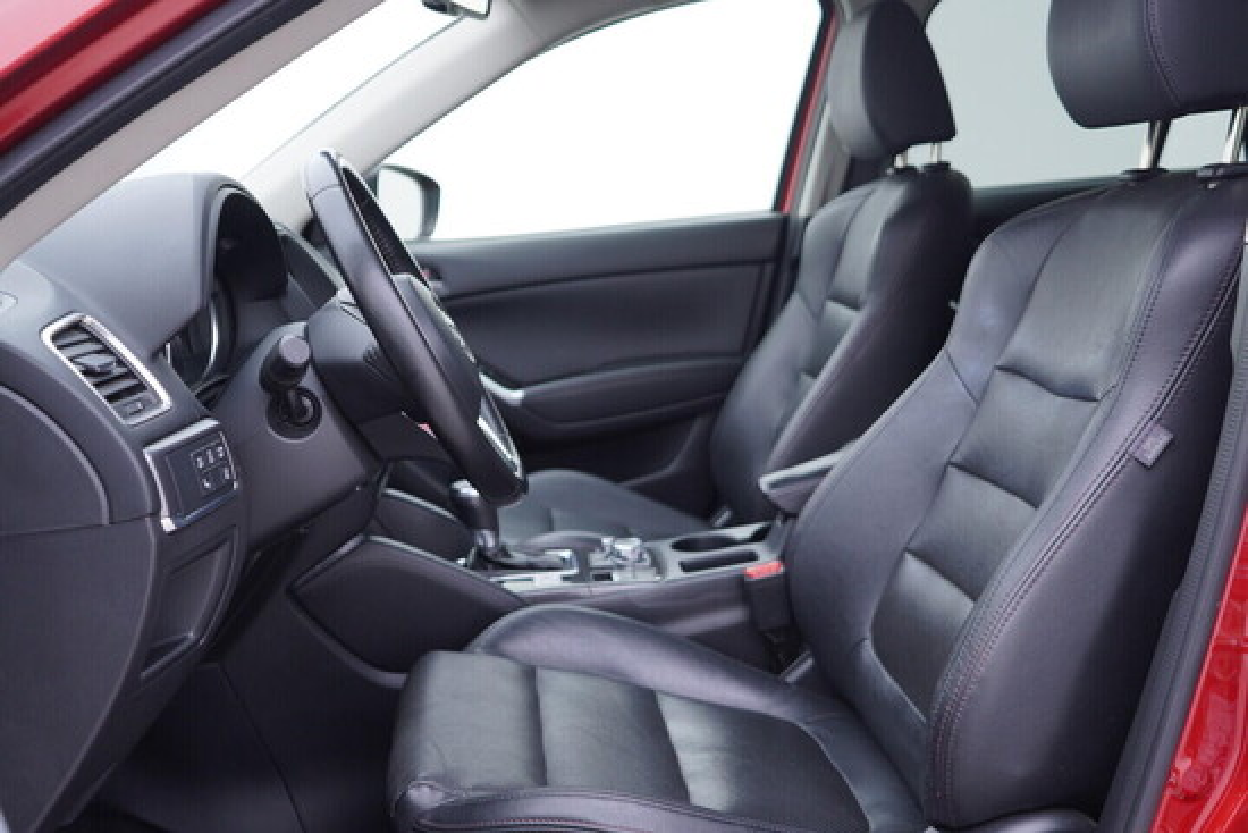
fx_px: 1248
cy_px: 416
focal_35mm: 36
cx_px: 624
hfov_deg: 53.1
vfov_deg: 36.9
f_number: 2.8
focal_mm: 24
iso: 160
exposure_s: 1/40
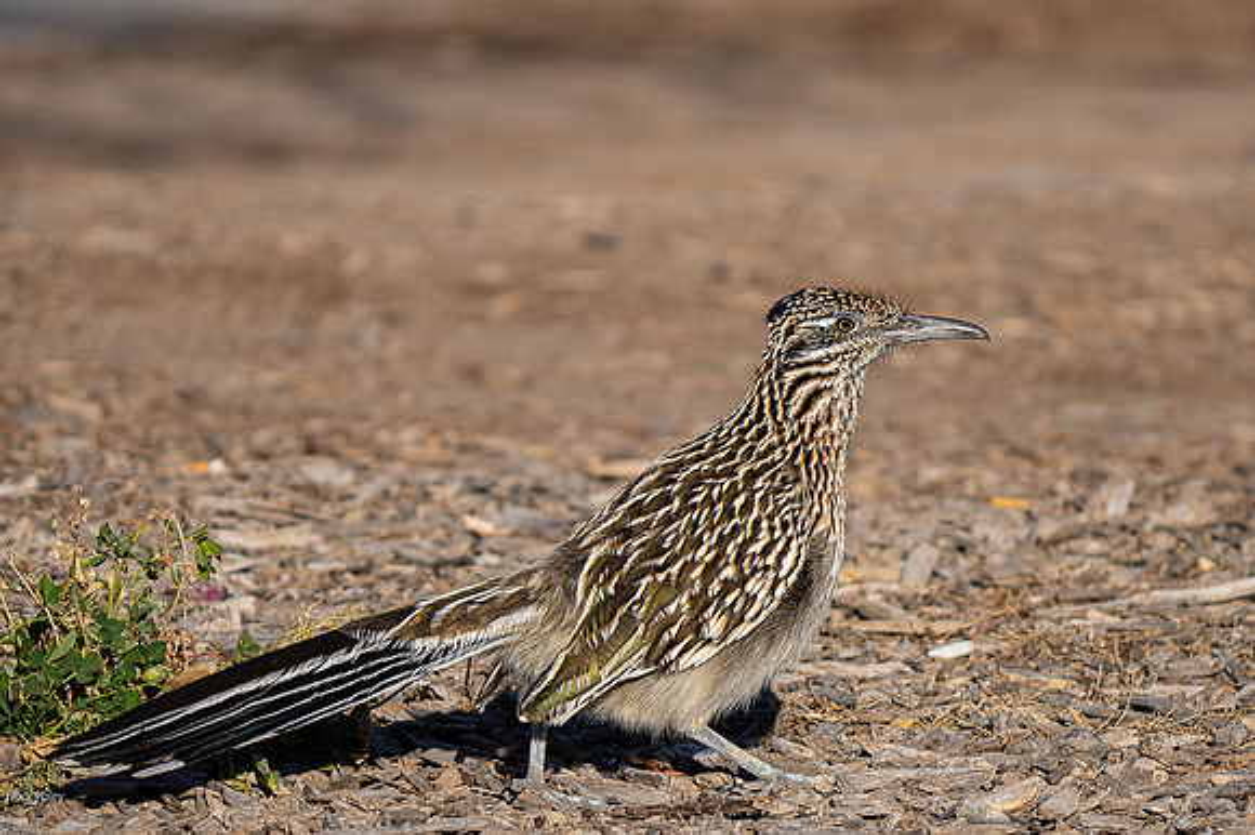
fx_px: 15703
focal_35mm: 451
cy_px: 451
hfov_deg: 4.6
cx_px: 721
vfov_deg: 3.0
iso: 320
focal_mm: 245
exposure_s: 1/2000
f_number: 5.6
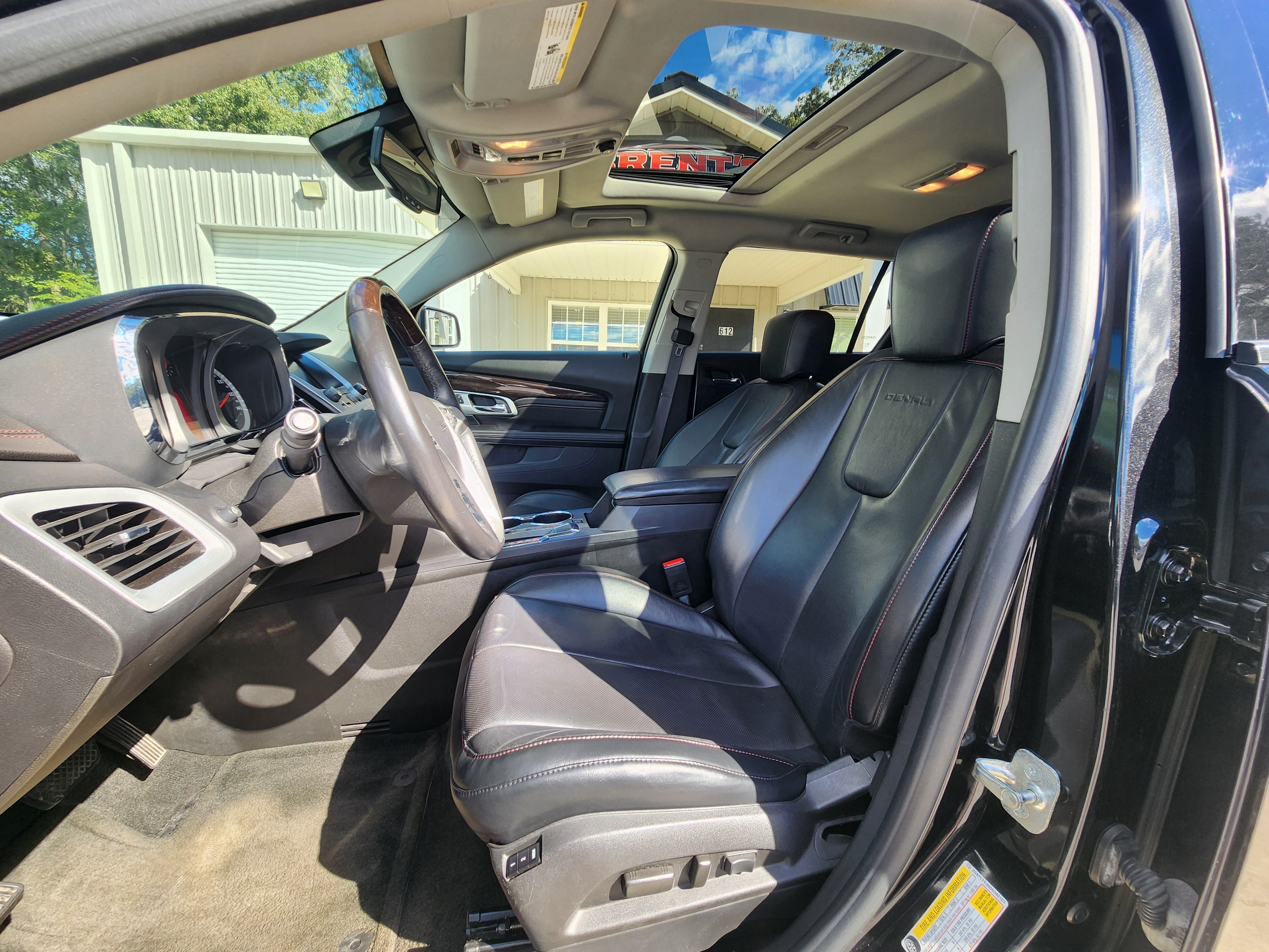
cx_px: 634
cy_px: 476
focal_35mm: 13
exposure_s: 1/247
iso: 50
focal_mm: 2.2
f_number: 2.2
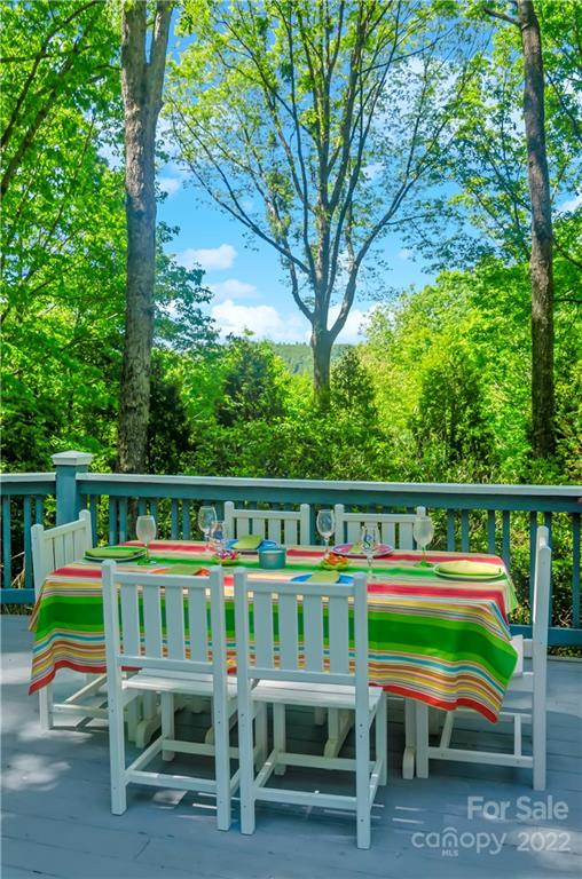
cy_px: 440
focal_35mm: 33
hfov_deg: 39.8
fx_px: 805
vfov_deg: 57.3
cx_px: 291
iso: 320
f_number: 8
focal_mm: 22
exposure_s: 1/250
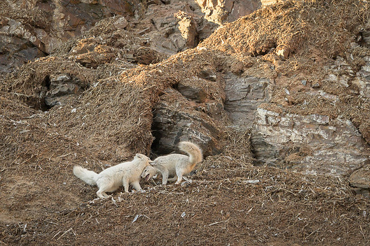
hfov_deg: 2.9
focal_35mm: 711
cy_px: 175
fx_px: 7302
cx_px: 107
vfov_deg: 1.9
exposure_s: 1/2000
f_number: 4
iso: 2000
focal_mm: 500
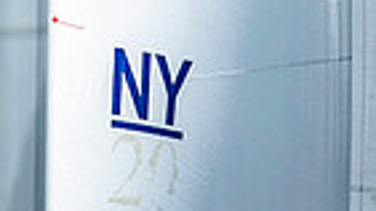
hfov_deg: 0.8
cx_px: 240
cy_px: -240
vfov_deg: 0.5
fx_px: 25738
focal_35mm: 2584
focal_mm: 600
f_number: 4
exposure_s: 1/5000
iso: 400
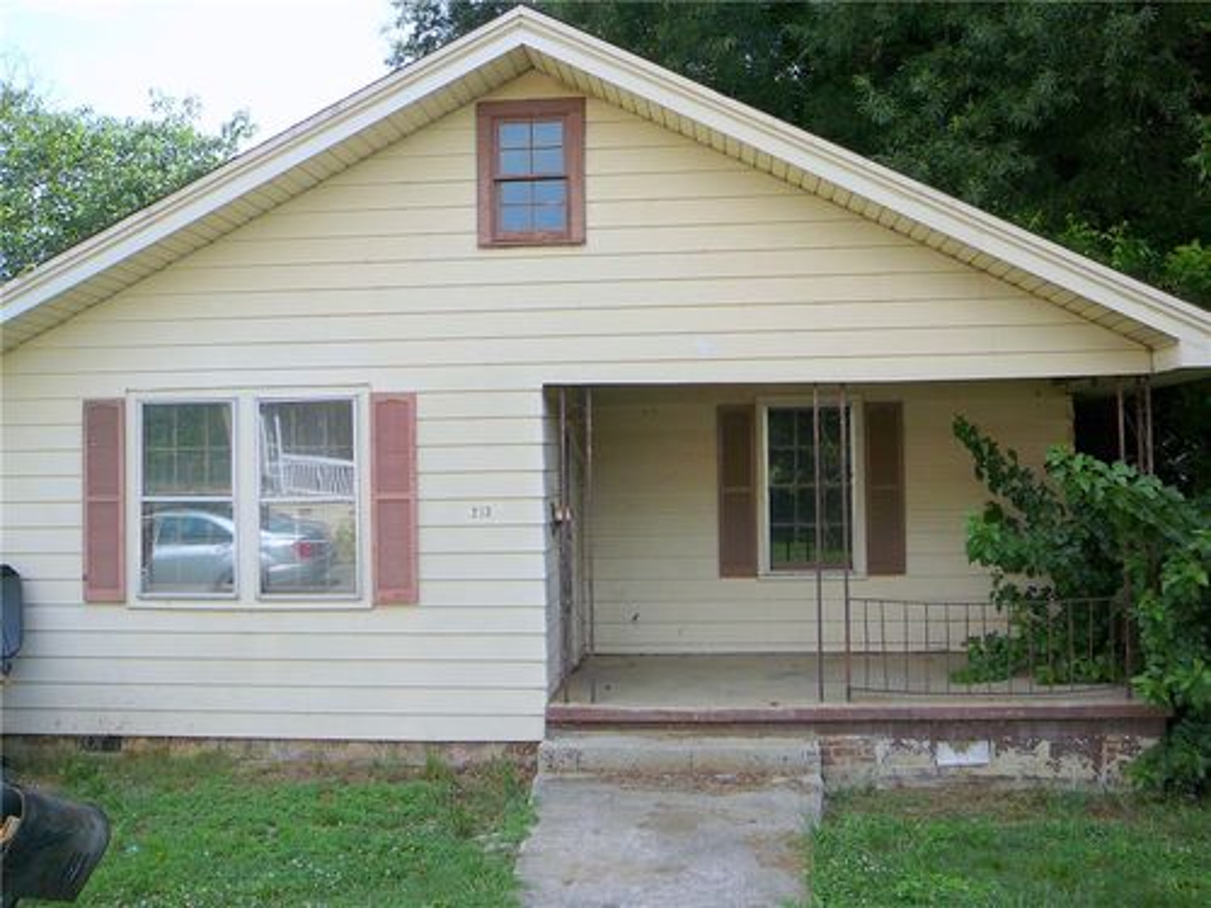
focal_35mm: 35
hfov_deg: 52.6
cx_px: 606
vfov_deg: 40.7
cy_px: 454
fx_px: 1224
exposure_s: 1/400
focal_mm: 5.2
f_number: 2.8
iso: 80
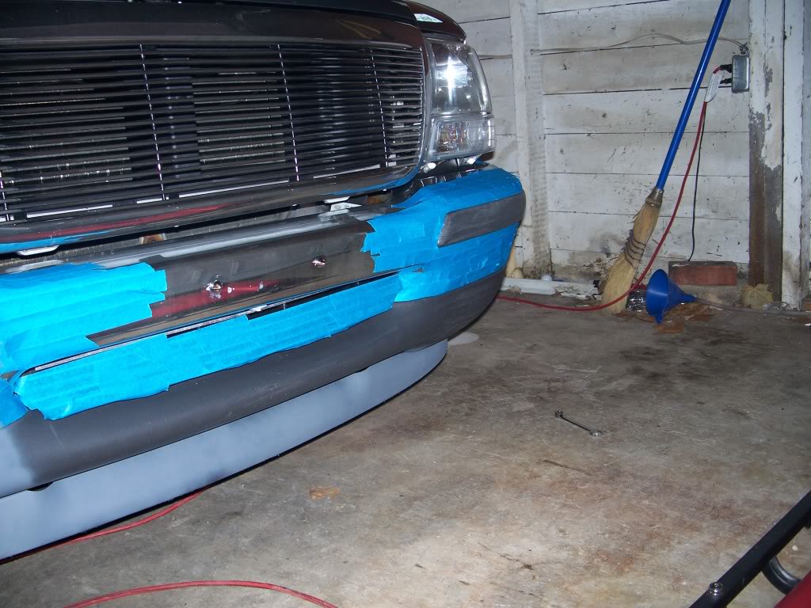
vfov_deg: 38.7
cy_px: 304
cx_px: 406
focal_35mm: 37
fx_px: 867
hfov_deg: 50.1
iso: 125
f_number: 2.8
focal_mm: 7.8
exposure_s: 1/60
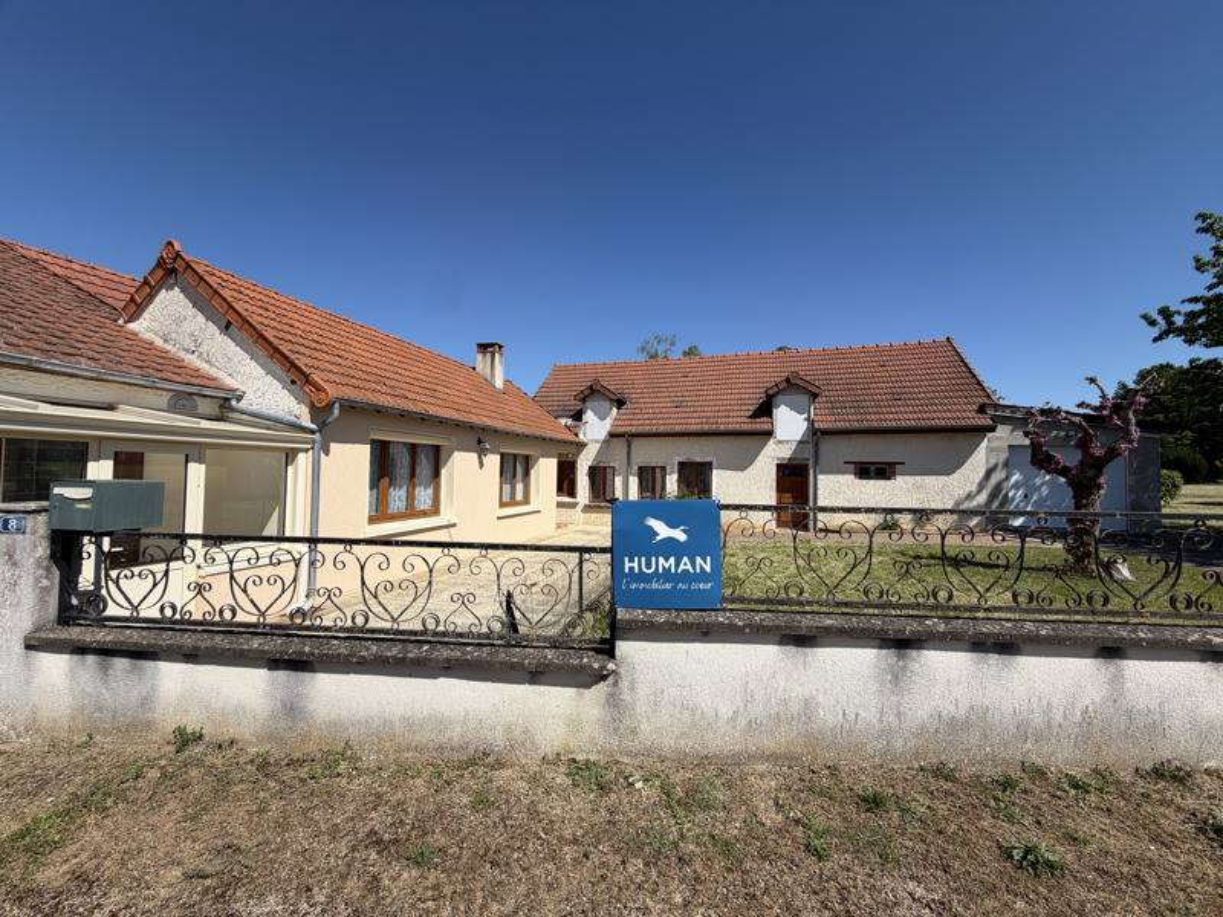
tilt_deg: +3.8
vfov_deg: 85.7
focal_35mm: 14
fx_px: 495
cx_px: 612
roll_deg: +1.5
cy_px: 458
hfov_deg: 102.1
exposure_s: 1/1068
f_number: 2.2
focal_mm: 2.22
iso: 20
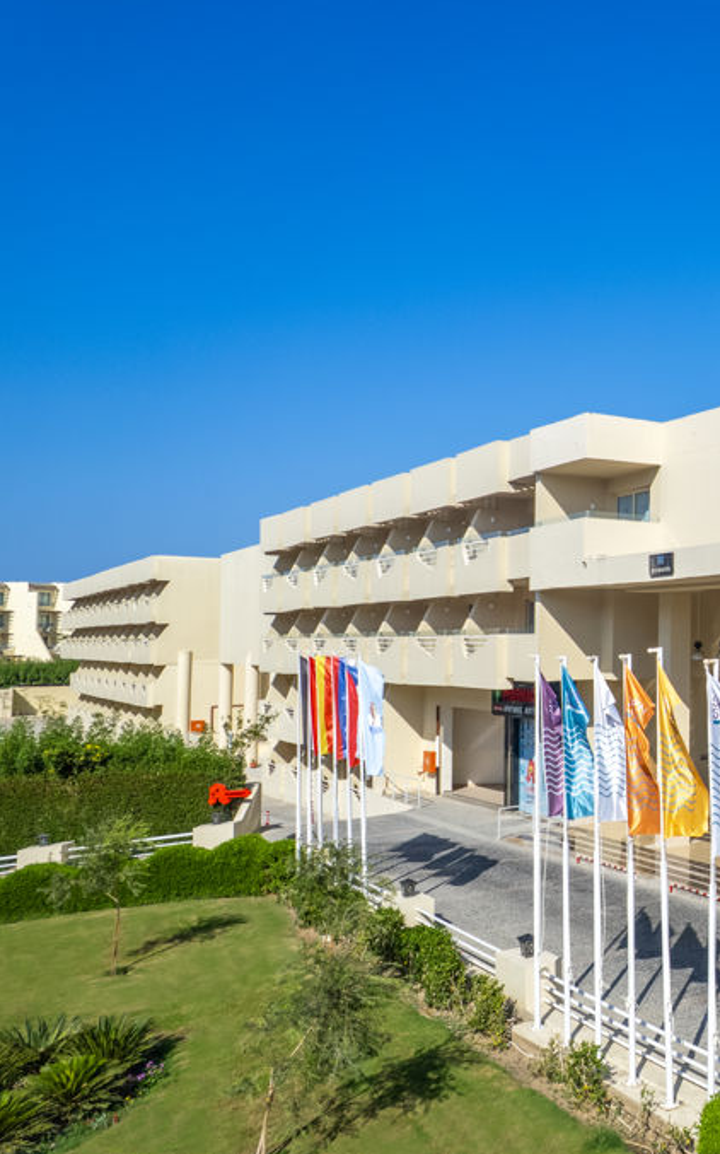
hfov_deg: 31.4
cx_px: 860
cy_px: 575
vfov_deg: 56.7
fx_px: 1068
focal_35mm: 34
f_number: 2.8
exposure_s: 1/3000
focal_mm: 8.38
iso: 150
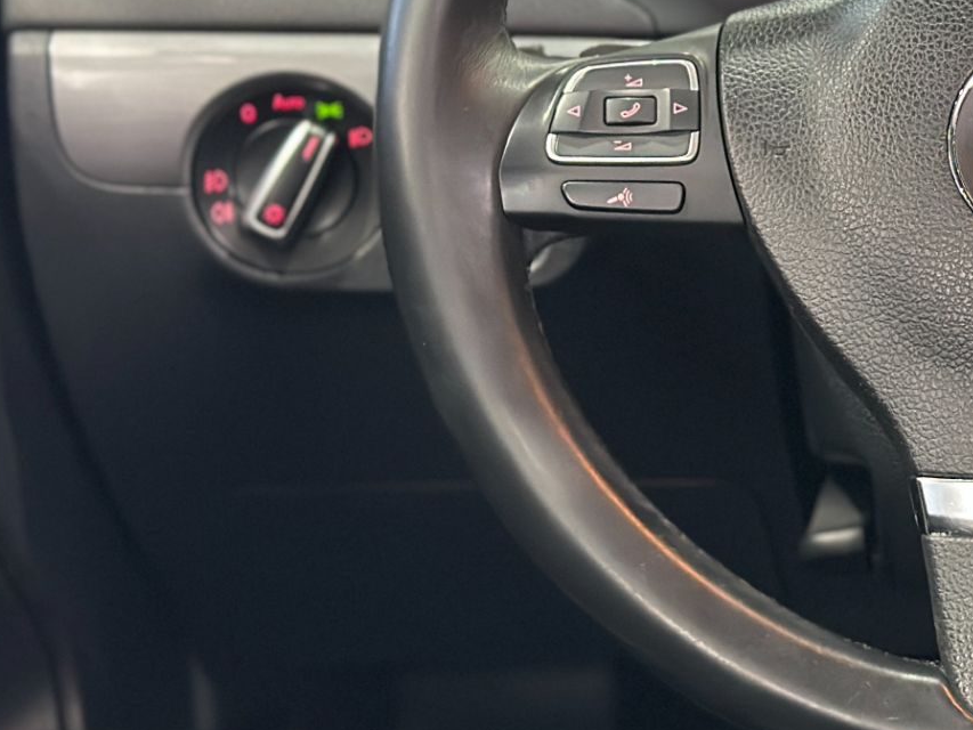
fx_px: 3036
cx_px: 1007
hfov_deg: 17.7
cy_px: 161
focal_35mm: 108
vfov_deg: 13.7
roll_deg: +1.7
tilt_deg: -13.8
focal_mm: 6.86
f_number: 1.78
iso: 500
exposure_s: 1/37
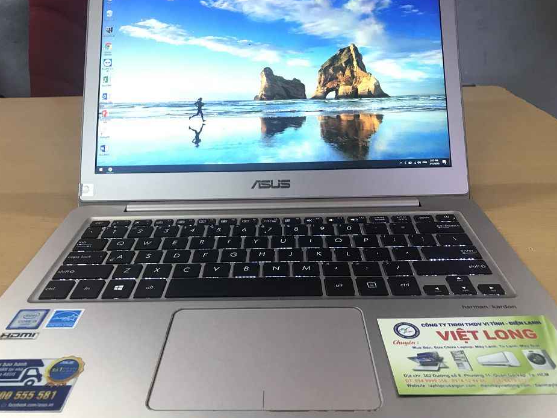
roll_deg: +1.9
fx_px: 499
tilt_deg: -27.2
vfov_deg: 45.4
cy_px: 223
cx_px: 266
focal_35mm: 31
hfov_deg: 58.3
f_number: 1.8
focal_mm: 3.99
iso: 50
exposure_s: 1/17
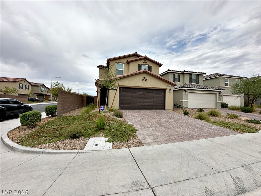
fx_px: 106
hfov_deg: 102.1
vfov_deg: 85.7
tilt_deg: +3.3
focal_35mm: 14
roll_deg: -0.8
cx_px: 130
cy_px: 98
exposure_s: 1/1689
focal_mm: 2.22
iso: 40
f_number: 2.2
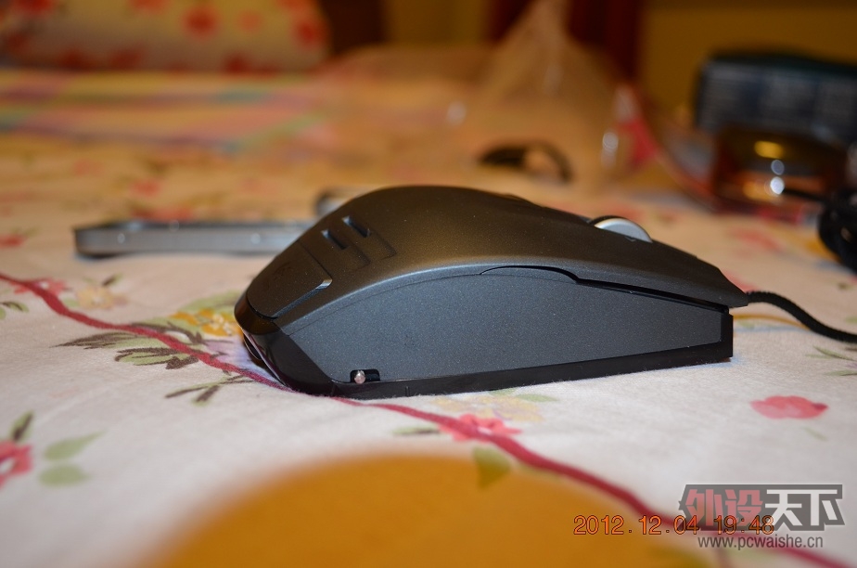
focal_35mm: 36
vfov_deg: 36.7
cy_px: 284
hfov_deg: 53.2
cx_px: 428
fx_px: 855
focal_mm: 24
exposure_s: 1/60
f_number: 4
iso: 400
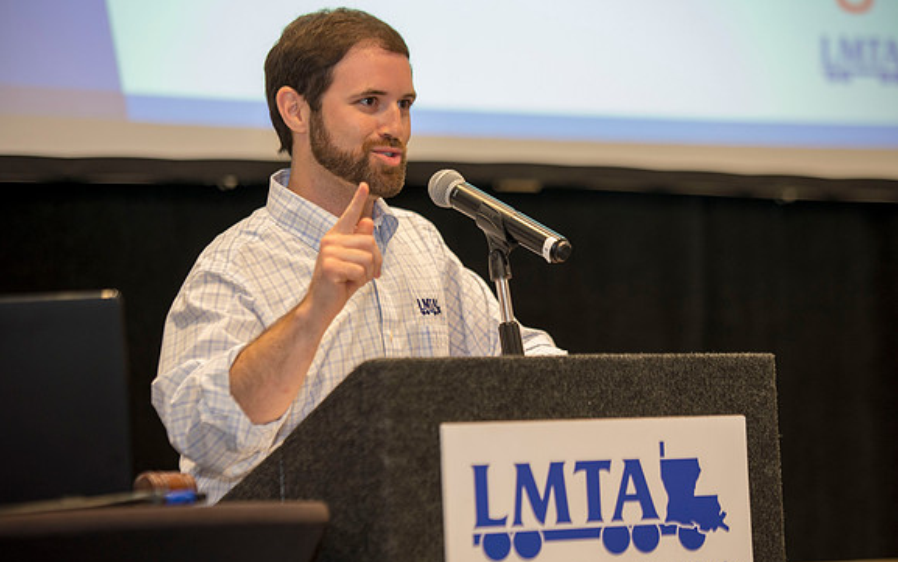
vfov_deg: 9.9
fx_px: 3256
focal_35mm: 133
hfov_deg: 15.7
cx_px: 450
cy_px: 286
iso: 1250
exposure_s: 1/100
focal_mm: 130
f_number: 2.8
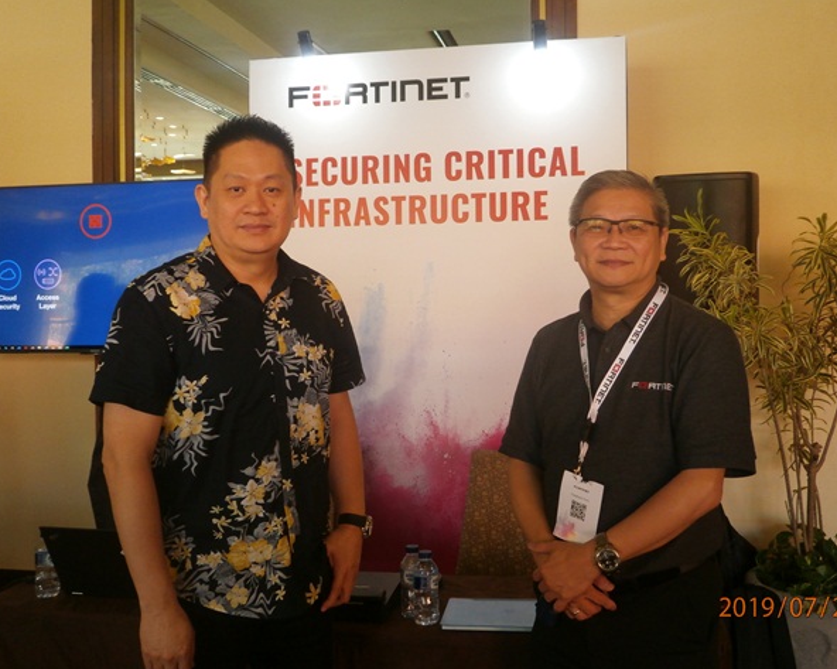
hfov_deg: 47.9
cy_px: 337
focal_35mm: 38
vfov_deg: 39.1
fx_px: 941
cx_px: 443
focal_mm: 6.4
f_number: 3.1
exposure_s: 1/40
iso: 200
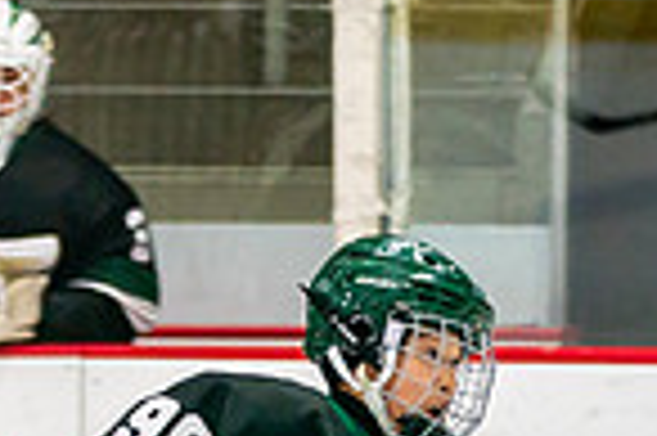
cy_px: 848
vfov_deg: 1.5
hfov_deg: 2.3
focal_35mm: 902
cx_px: -214
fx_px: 16443
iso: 640
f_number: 3.2
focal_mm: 130
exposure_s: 1/640
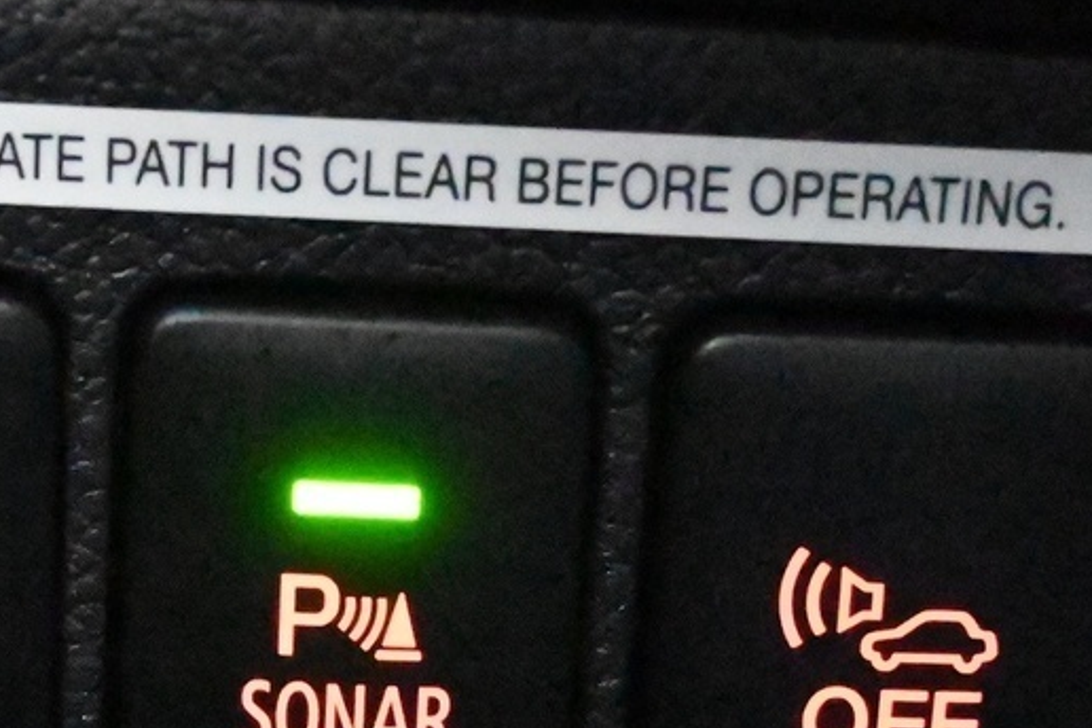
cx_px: 313
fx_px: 4142
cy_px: 700
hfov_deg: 15.0
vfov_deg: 10.0
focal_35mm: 137
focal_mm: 29
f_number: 4.8
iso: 36000
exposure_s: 1/50
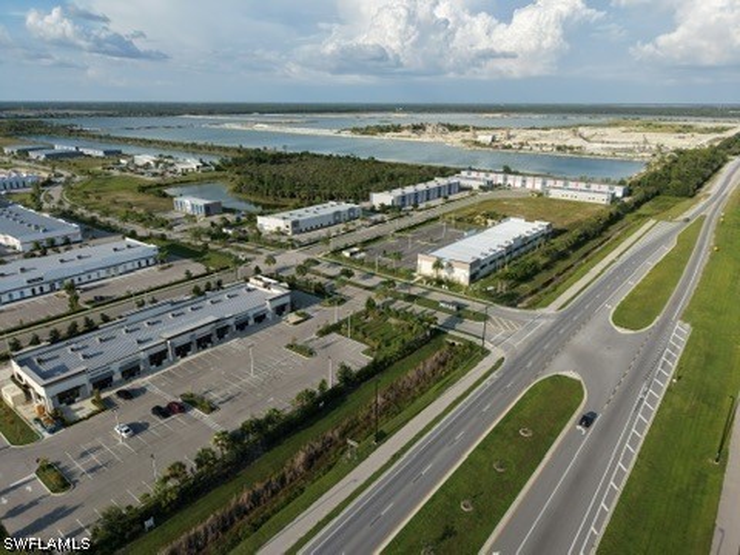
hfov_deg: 71.6
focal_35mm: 24
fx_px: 513
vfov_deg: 56.8
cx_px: 370
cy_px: 278
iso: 200
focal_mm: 8.67
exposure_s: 1/5000
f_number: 1.8
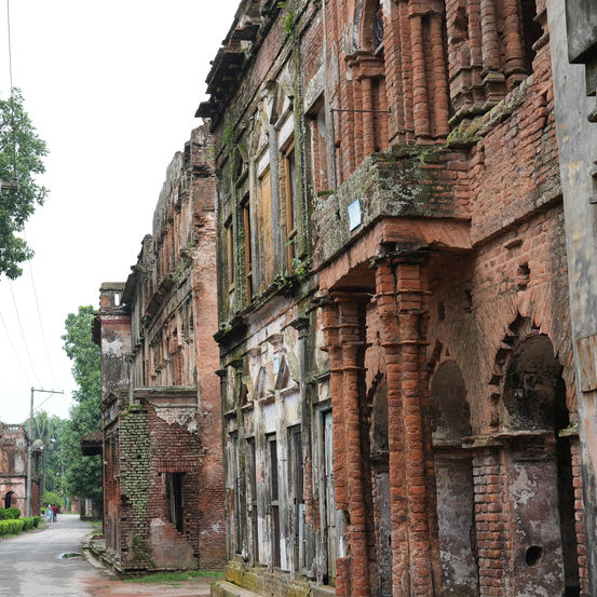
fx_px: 1151
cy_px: 335
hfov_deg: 28.8
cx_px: 173
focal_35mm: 59
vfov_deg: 29.0
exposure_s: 1/200
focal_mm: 24
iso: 100
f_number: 4.5
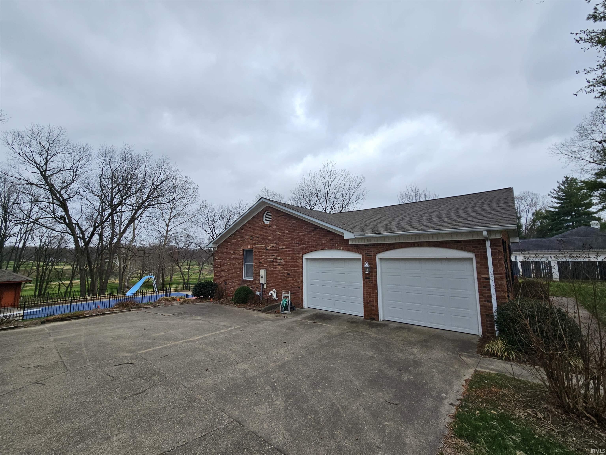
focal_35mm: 13
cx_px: 303
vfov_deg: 89.9
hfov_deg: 106.2
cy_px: 228
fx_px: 228
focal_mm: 2.2
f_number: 2.2
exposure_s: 1/471
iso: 50
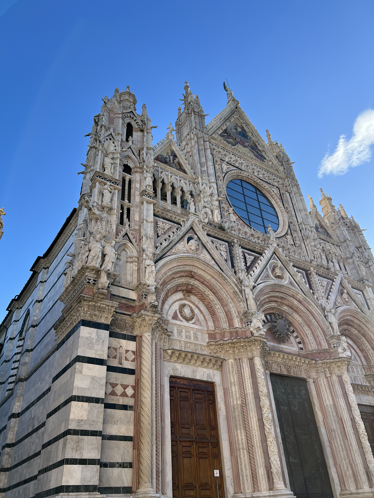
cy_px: 249
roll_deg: +3.9
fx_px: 375
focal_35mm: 26
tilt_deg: +37.0
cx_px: 187
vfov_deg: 67.3
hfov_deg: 53.1
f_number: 1.5
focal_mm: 5.7
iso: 50
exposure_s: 1/1645
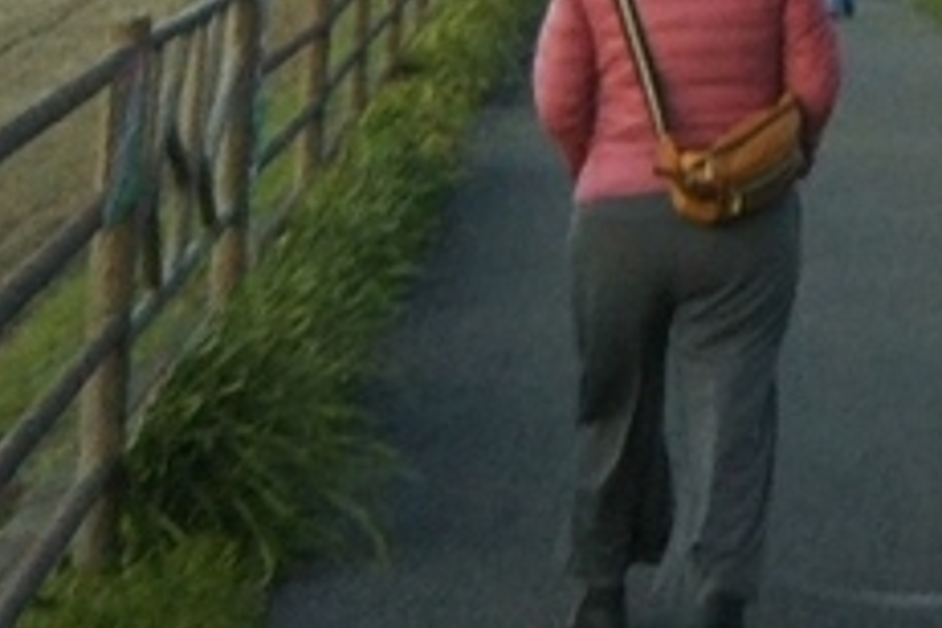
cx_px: 1456
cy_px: -791
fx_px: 4239
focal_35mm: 162
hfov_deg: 12.0
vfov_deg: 7.9
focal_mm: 4
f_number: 2.2
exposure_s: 1/120
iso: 64
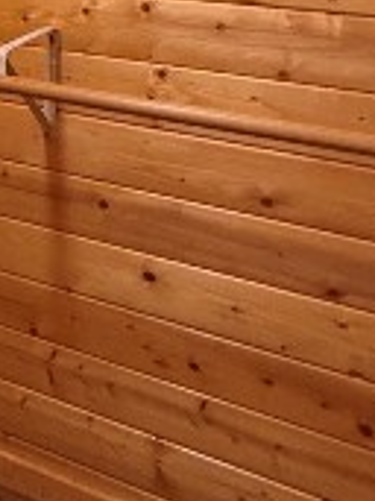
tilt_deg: -11.1
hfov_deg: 20.4
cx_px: -167
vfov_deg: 29.0
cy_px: 12
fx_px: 911
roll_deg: +0.1
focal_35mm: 63
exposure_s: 1/60
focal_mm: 2.22
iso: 800
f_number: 2.2
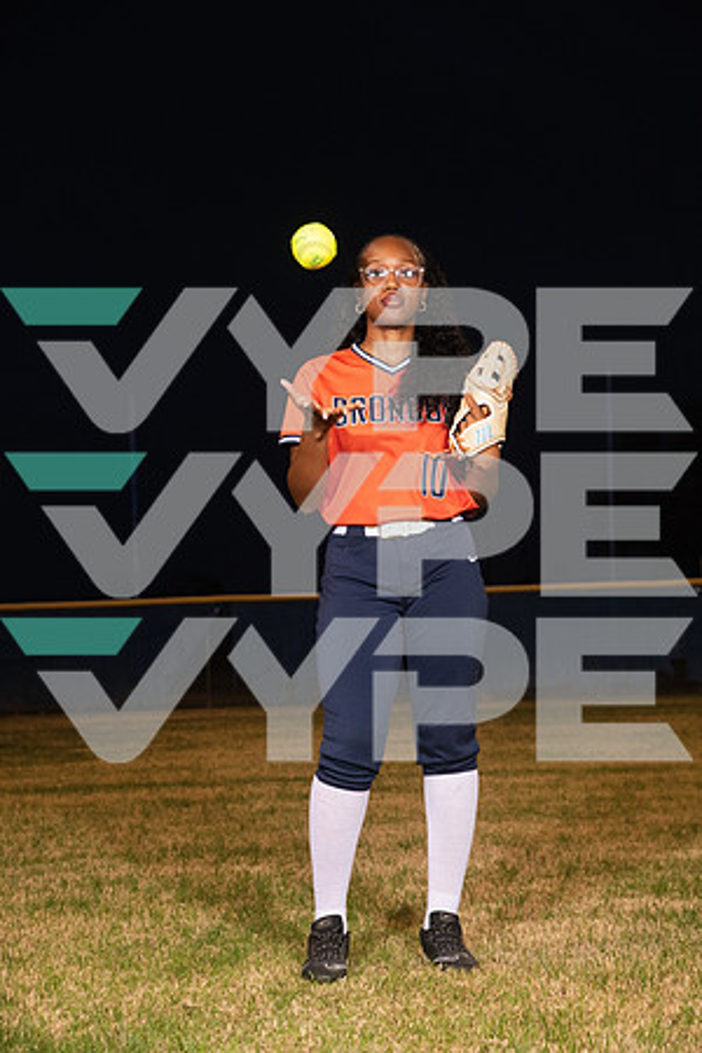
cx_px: 351
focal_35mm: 60
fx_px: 1755
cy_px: 526
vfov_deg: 33.4
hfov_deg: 22.6
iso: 800
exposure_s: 1/320
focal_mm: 60
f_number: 6.3
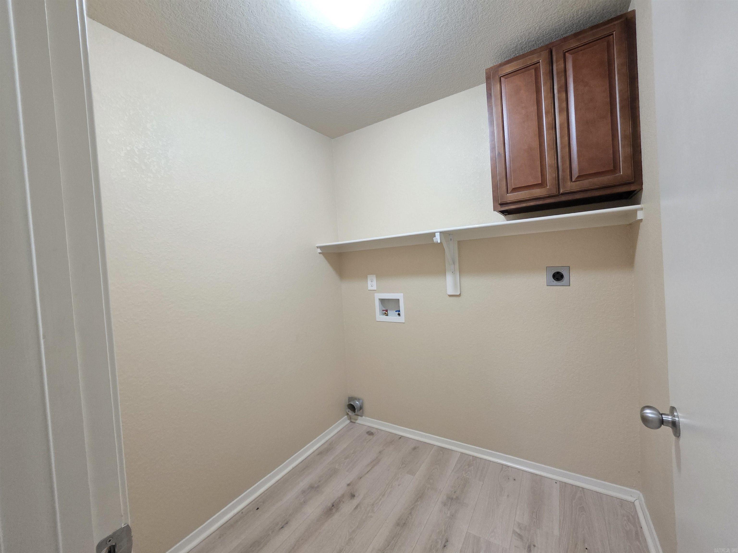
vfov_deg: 89.9
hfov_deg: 106.2
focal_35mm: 13
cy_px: 276
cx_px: 369
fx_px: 277
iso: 1000
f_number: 1.9
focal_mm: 2.2
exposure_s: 1/60
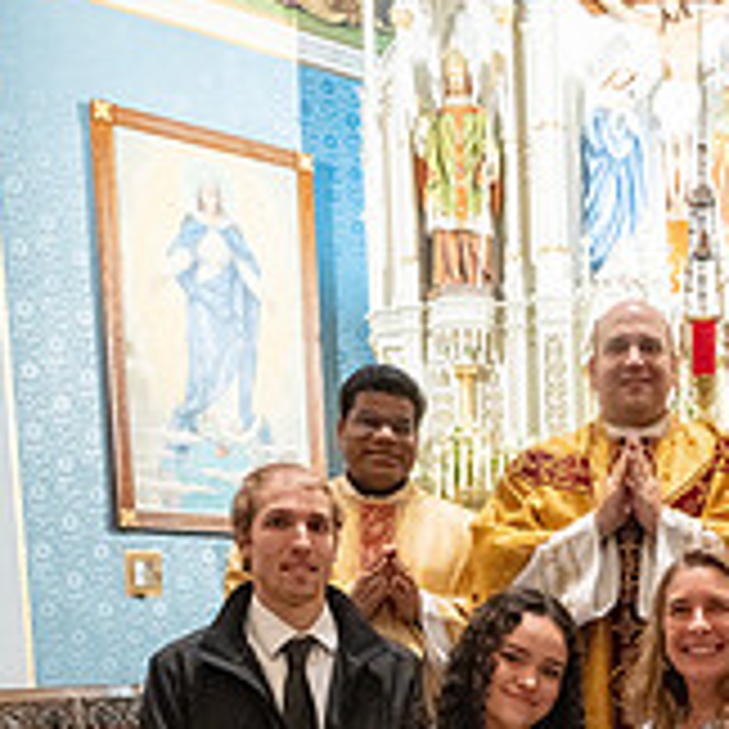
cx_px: 621
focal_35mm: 58
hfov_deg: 28.7
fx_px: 1382
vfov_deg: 26.6
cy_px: 850
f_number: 8
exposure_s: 1/60
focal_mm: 24.5
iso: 5000
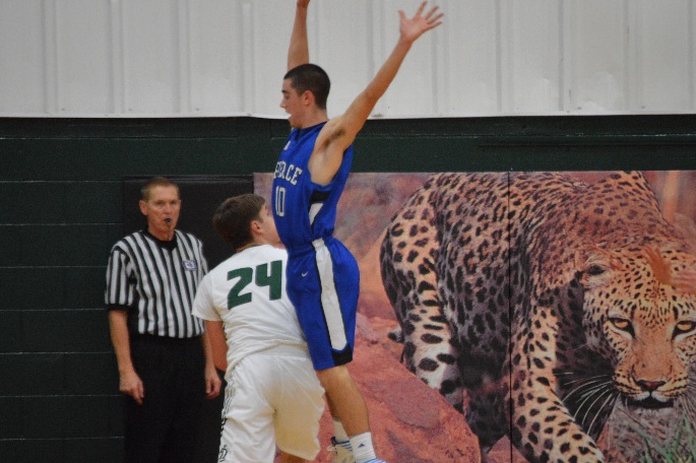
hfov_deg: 6.7
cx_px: 399
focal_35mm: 307
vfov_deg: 4.5
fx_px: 5924
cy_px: 268
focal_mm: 175
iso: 3200
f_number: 5.3
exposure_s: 1/200
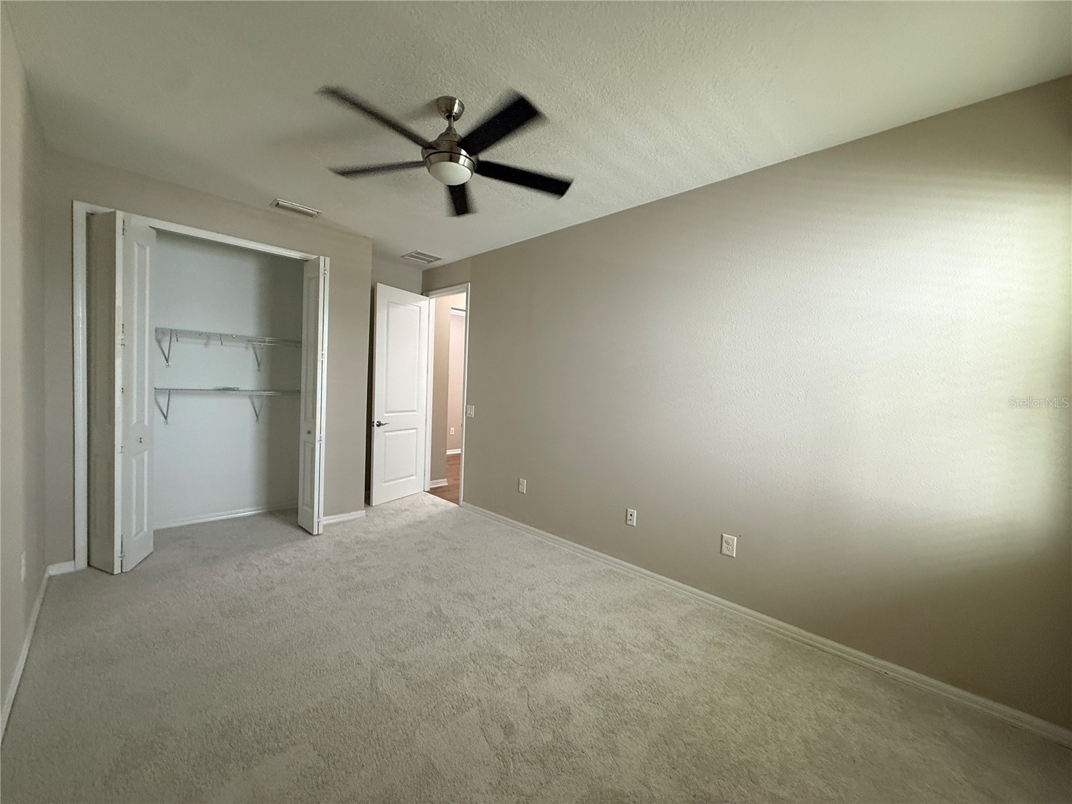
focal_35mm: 14
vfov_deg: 85.7
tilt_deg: -2.0
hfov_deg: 102.1
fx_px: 434
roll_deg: -2.4
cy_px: 402
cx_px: 536
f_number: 2.2
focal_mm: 2.22
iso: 400
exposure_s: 1/75
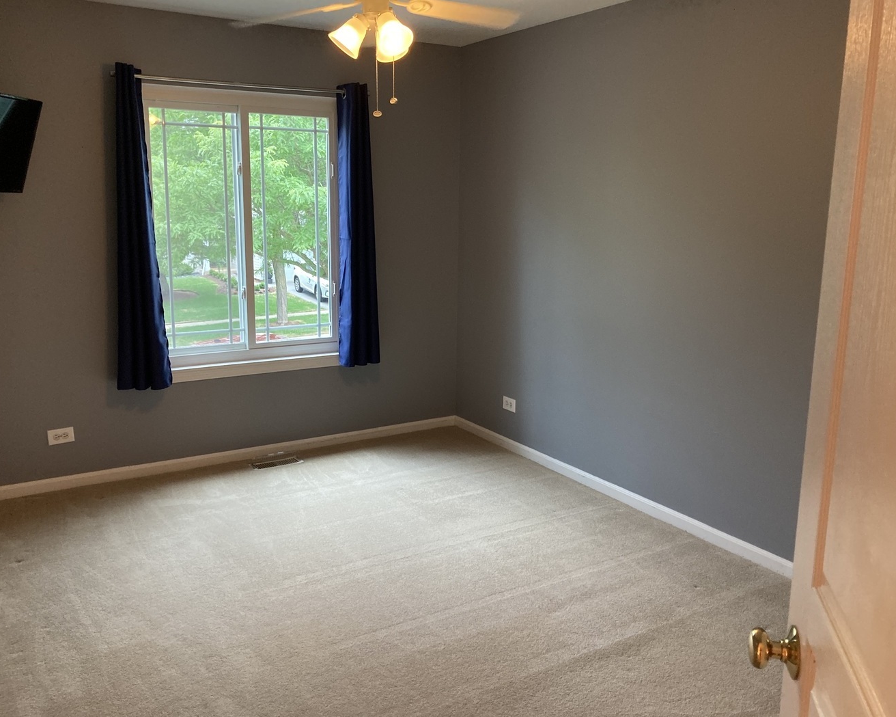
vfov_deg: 48.5
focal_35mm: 30
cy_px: 358
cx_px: 452
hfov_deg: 58.8
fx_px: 795
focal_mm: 3.99
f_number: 1.8
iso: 250
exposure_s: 1/60
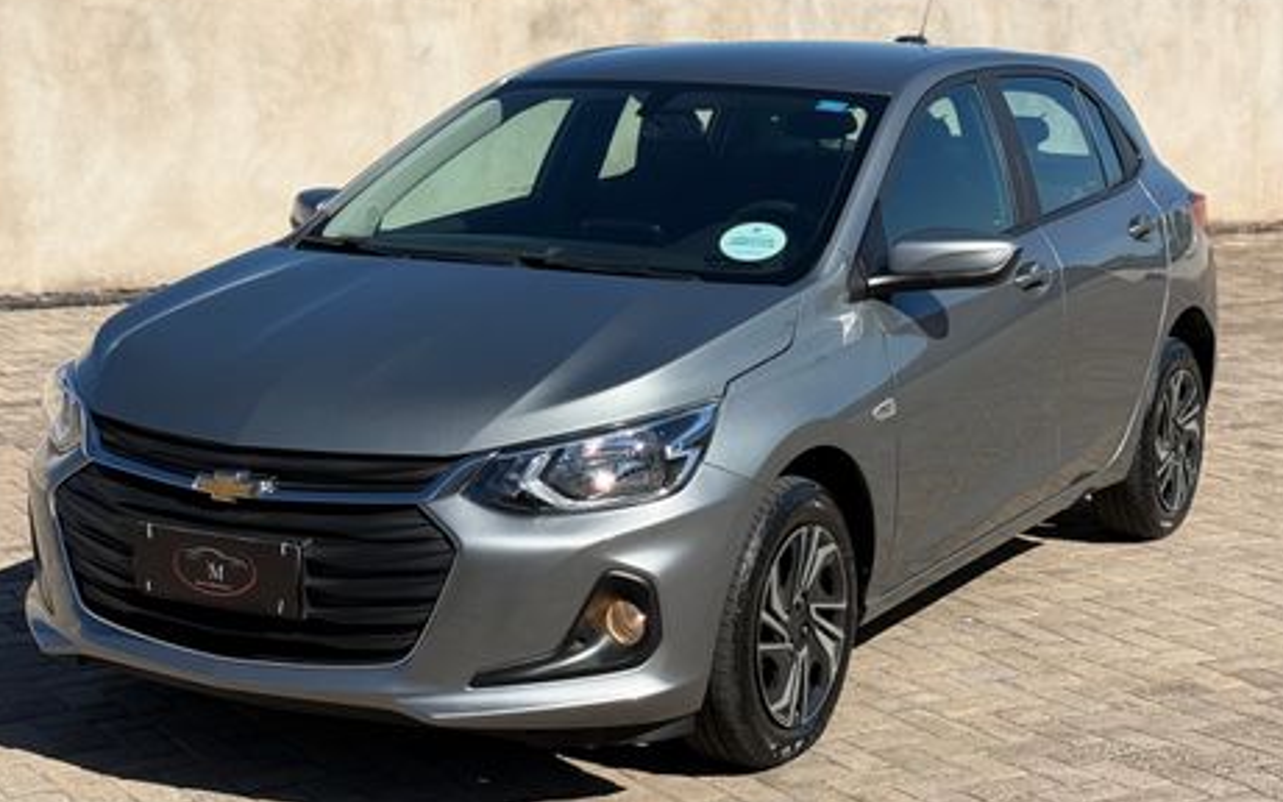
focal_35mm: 52
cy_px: 317
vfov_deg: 24.8
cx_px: 646
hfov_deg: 38.9
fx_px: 1818
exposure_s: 1/4329
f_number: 1.78
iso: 64
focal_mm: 6.76
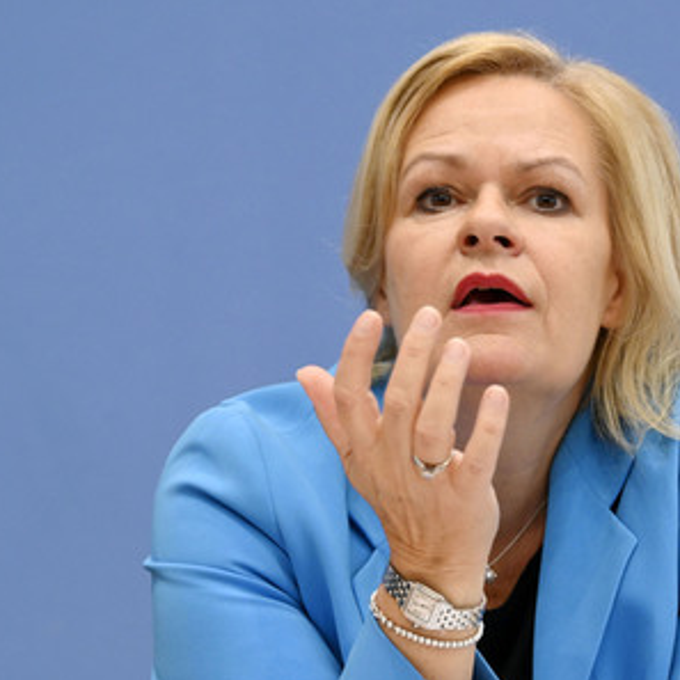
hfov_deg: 10.8
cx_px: 503
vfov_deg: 10.9
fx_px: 3578
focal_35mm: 161
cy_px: 341
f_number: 6.3
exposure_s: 1/640
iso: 5000
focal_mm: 125
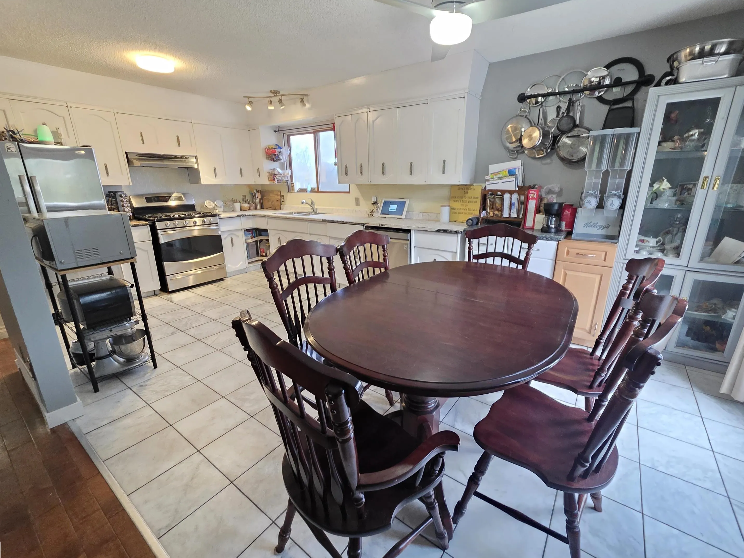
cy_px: 277
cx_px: 375
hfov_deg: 102.1
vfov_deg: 85.7
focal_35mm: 14
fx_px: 301
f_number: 1.9
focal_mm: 2.2
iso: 640
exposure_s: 1/60
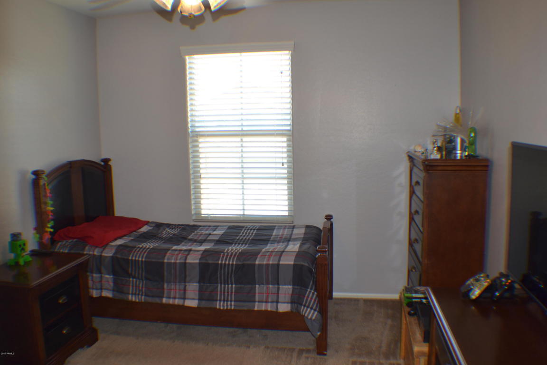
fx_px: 547
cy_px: 182
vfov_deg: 36.9
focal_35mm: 36
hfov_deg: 53.1
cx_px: 274
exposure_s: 1/30
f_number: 4
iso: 220
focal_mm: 24
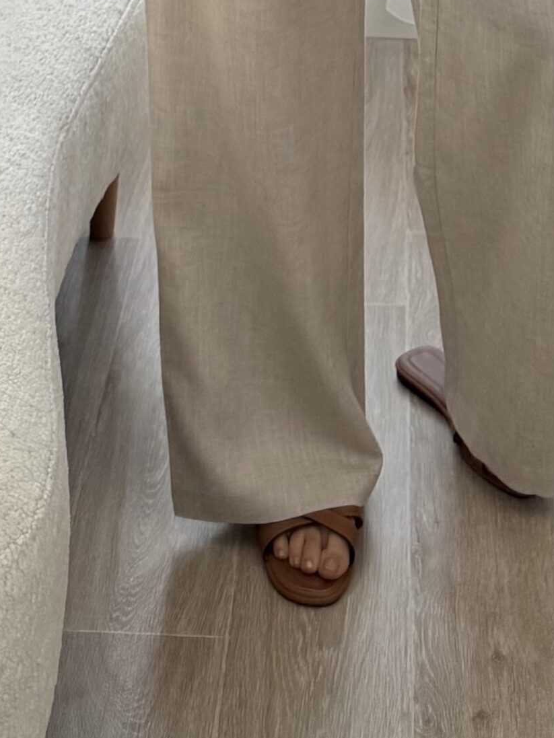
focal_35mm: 56
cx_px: 315
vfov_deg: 30.8
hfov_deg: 26.1
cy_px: -65
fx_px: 1195
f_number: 1.78
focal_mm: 6.76
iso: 100
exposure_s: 1/559
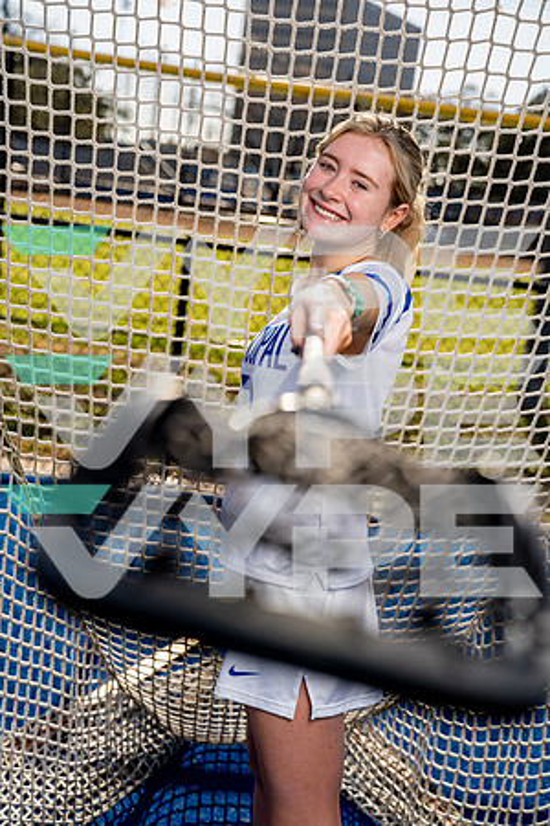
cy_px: 413
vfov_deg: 37.5
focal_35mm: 53
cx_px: 275
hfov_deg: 25.5
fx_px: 1214
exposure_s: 1/800
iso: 100
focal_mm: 53
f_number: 4
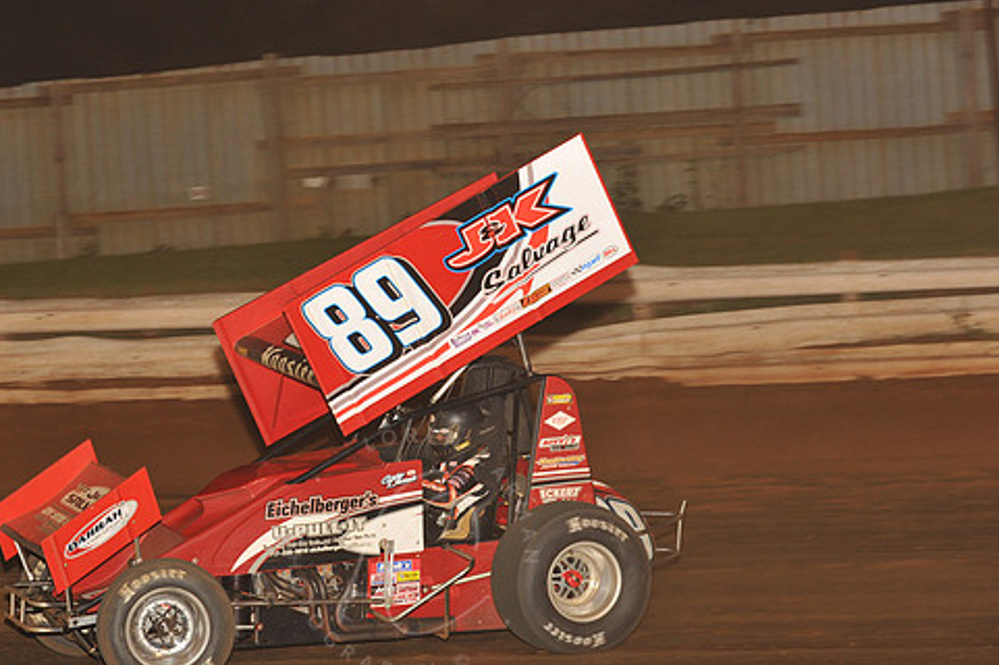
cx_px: 411
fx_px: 3744
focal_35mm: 135
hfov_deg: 15.2
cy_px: 362
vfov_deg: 10.1
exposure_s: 1/320
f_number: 6.3
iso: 1000
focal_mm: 112
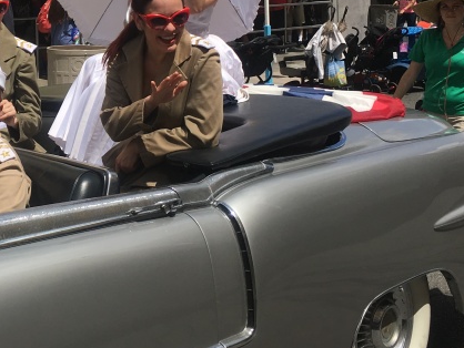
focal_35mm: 71
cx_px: 31
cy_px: 63
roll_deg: +4.7
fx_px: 952
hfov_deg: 26.3
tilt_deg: -4.7
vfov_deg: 20.5
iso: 25
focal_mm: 4.15
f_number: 2.2
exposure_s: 1/2481
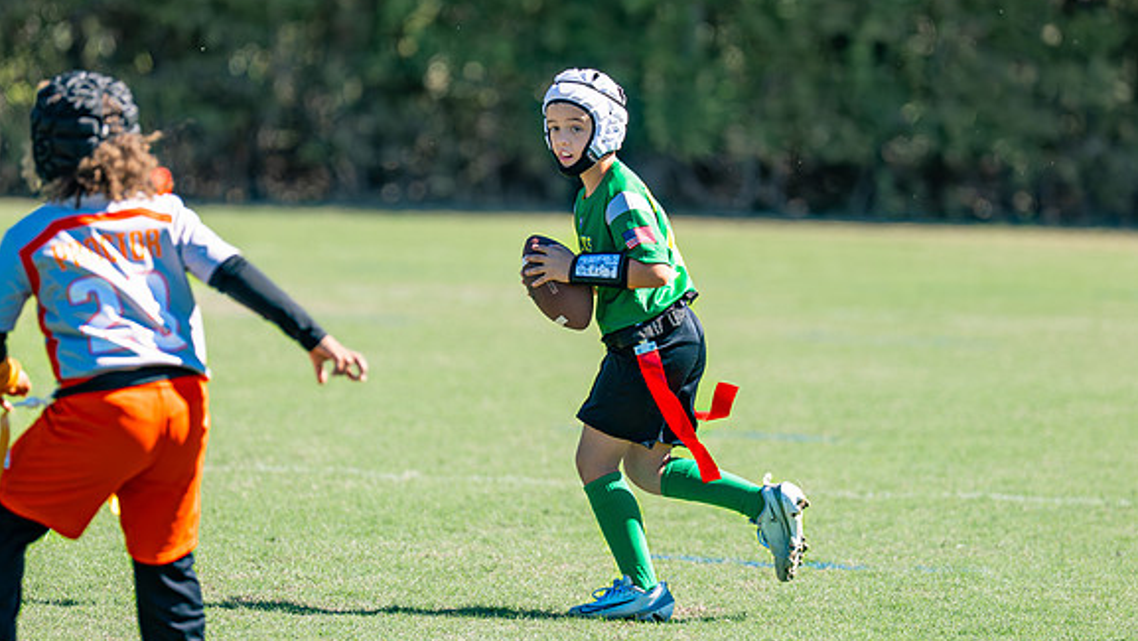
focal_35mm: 385
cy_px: 260
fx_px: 11621
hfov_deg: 5.6
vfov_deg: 3.2
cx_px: 584
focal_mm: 200
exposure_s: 1/2000
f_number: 2.8
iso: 200
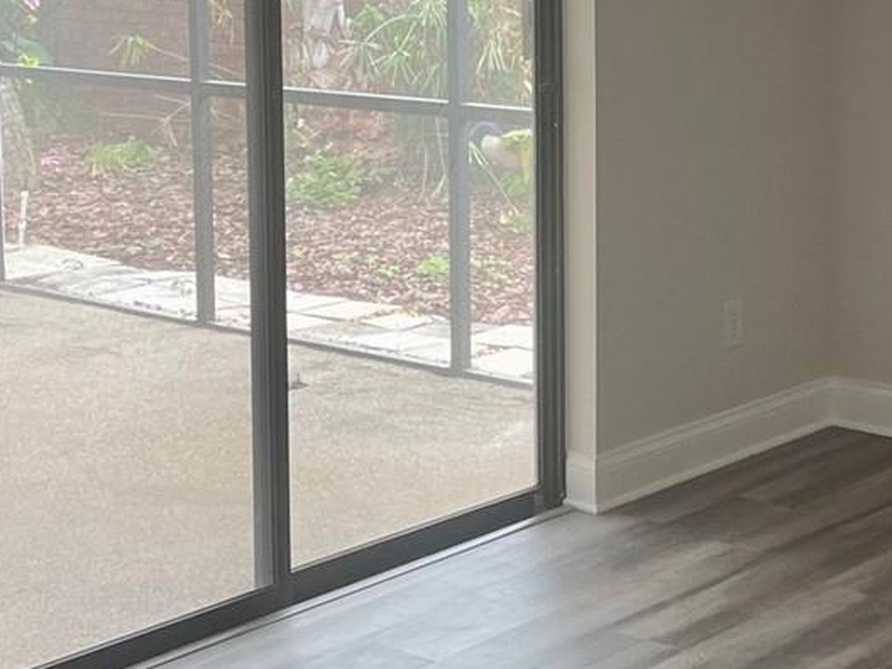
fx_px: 2035
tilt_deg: -6.6
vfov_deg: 18.5
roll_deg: +0.6
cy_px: 124
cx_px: 719
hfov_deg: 24.3
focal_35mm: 79
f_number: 1.6
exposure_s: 1/120
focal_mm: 4.2
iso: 80
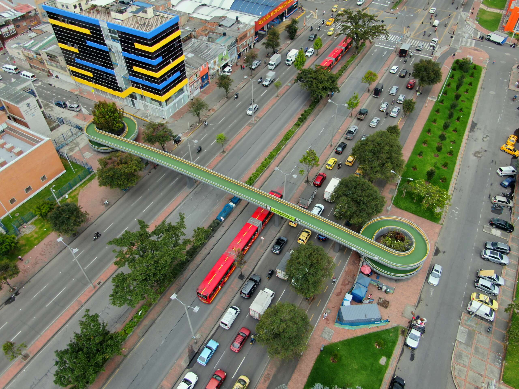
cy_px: 194
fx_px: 390
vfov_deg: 53.1
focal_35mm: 26
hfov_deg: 67.3
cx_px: 260
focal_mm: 4.58
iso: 100
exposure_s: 1/160
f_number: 2.9
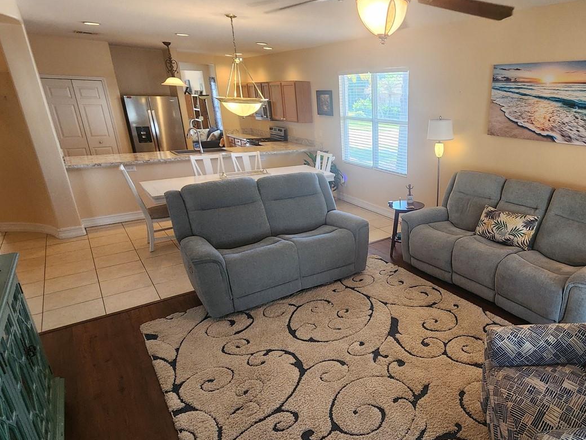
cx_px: 424
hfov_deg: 77.0
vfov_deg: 65.9
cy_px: 228
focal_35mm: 20
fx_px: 339
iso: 200
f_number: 2.2
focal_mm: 2.2
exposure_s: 1/60
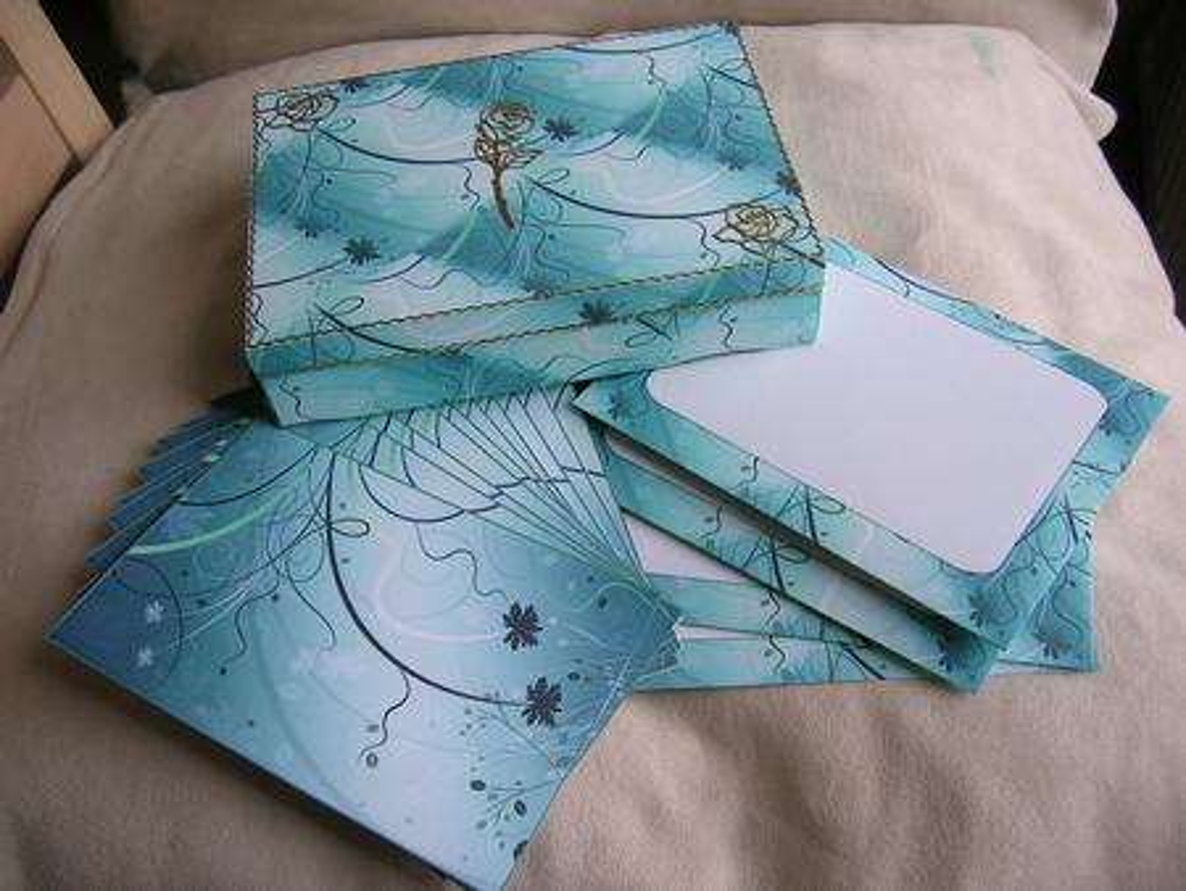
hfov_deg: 52.6
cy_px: 446
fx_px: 1200
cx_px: 593
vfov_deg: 40.7
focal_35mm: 35
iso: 50
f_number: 2.8
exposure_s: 1/179
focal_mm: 5.4
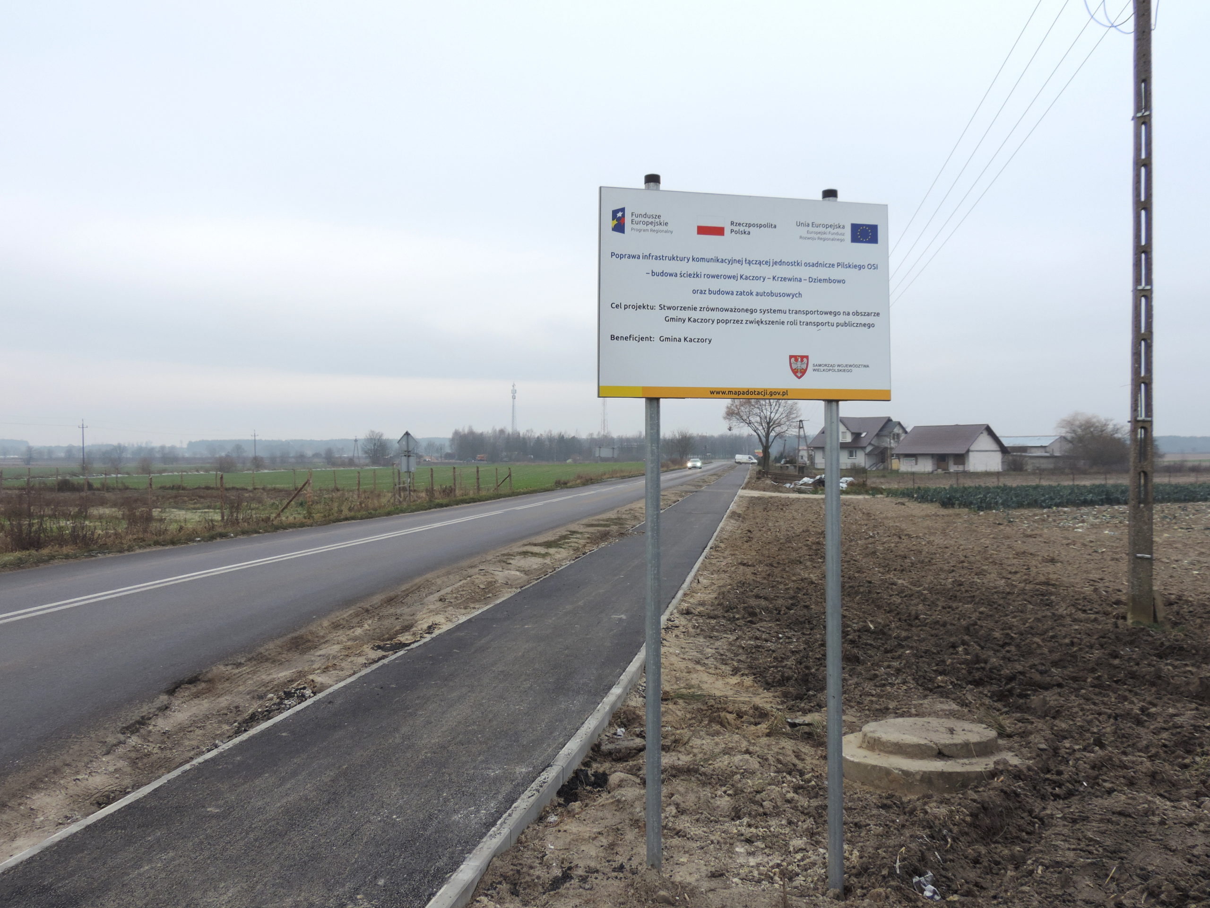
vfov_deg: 46.8
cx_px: 605
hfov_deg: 60.0
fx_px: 1049
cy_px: 454
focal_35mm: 30
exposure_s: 1/100
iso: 80
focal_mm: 5.3
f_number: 3.1
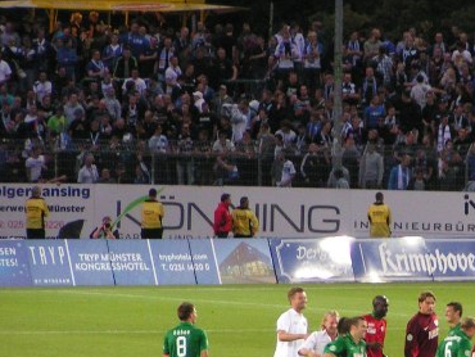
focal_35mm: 467
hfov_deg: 4.2
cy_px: 299
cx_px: 489
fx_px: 6412
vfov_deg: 3.2
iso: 200
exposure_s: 1/60
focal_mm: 33
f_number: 3.5
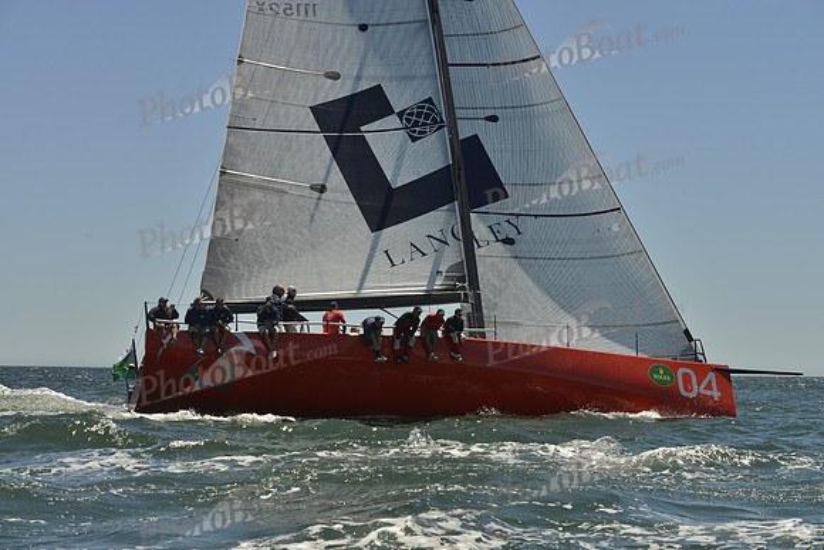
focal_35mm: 70
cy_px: 275
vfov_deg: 19.5
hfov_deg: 28.8
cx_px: 412
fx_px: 1603
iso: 280
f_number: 9
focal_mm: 70
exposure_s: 1/1600
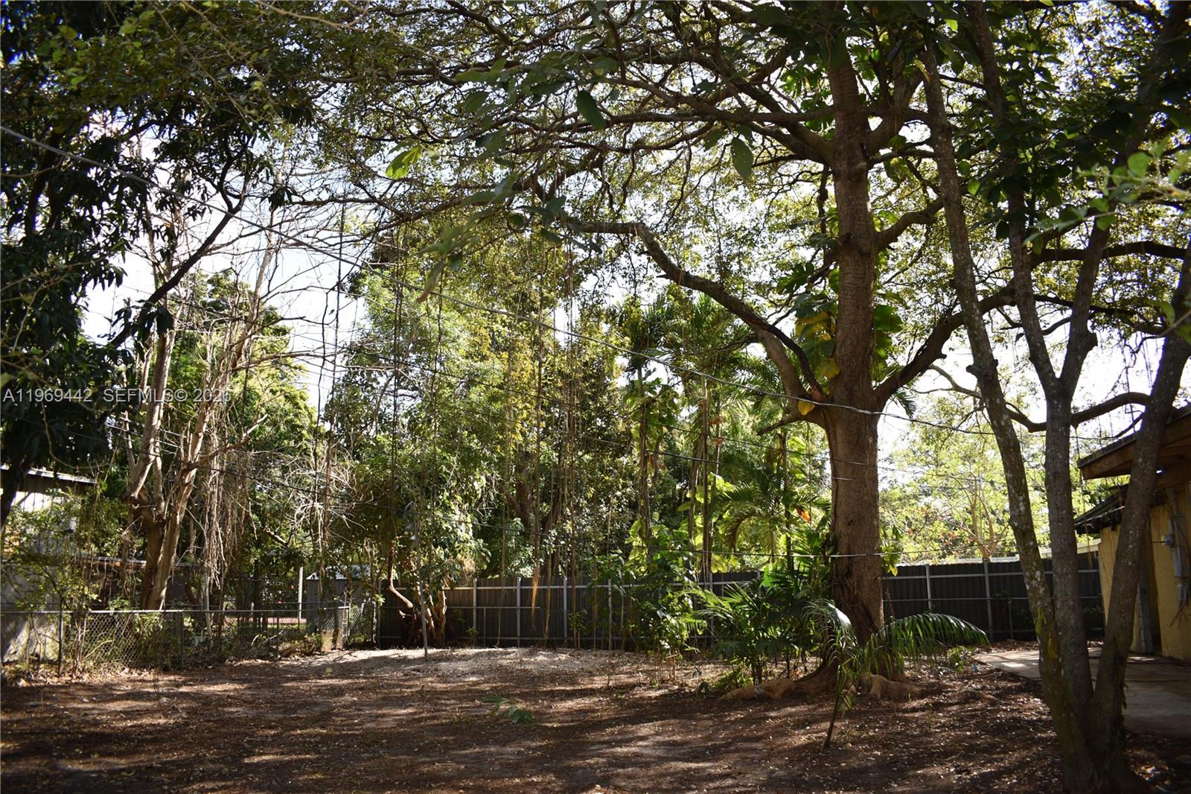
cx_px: 596
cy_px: 397
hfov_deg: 67.4
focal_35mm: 27
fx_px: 893
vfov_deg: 47.9
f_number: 3.5
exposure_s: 1/200
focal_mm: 18
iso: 100
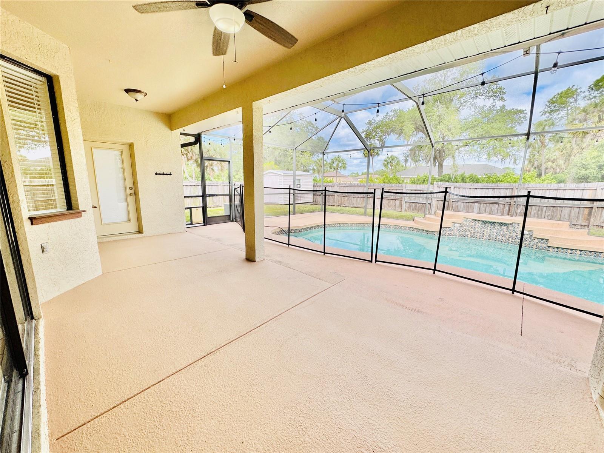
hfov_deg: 102.1
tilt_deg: -9.9
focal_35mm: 14
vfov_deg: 85.7
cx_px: 302
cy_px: 226
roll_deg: -0.5
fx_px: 244
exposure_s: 1/347
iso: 40
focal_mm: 2.22
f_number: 2.2
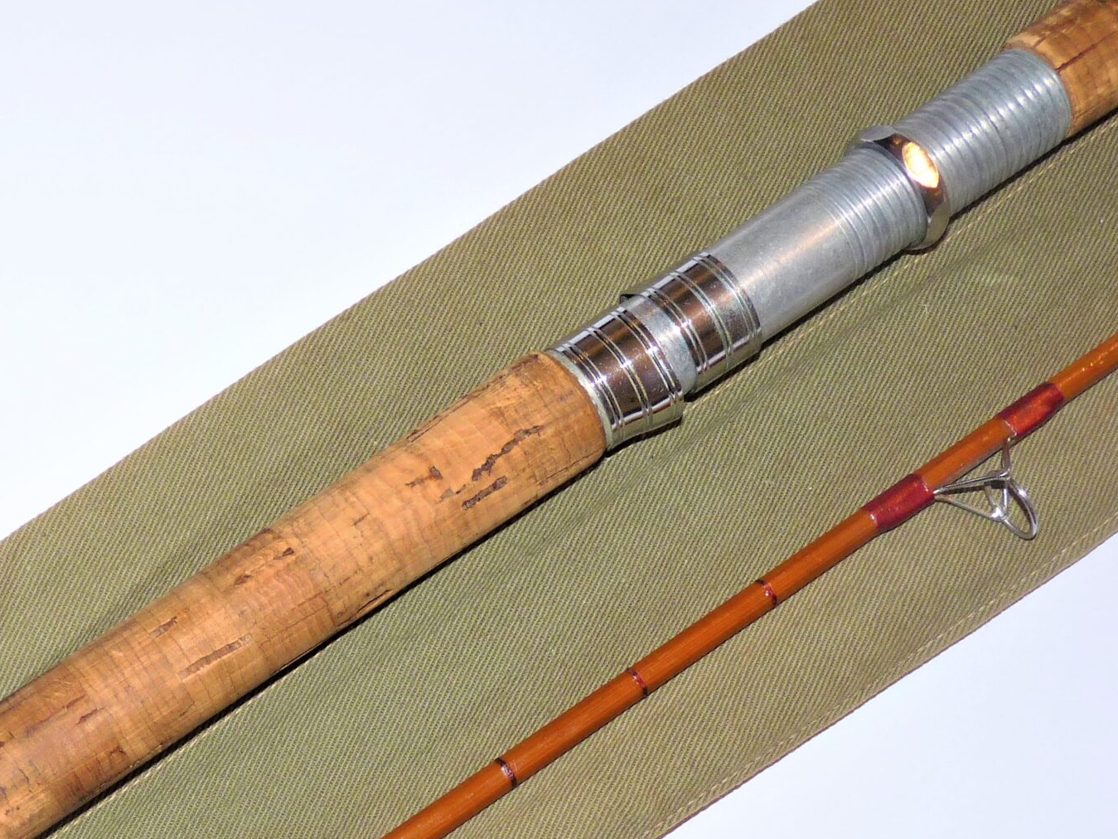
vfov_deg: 19.5
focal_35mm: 74
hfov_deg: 25.8
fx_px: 2390
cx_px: 204
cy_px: 774
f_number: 3
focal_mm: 6.9
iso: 100
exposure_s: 1/30
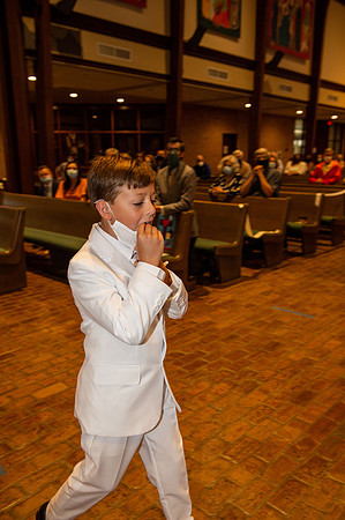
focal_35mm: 32
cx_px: 172
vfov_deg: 58.8
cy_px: 260
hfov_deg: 41.0
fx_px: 461
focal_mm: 32
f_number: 5
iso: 1600
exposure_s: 1/125
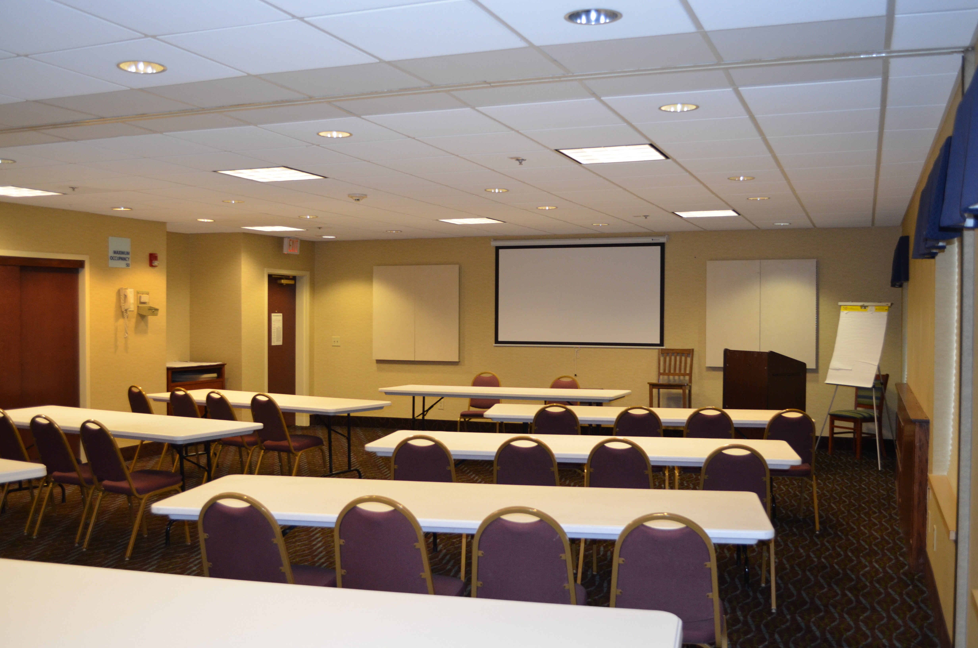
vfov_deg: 36.7
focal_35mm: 36
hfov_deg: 53.2
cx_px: 489
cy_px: 324
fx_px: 976
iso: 900
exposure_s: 1/60
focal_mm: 24
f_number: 4
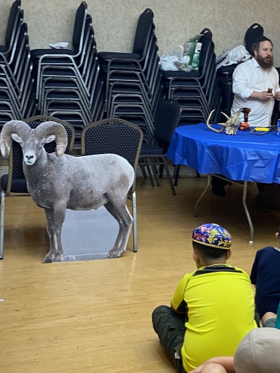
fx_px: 604
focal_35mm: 56
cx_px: 214
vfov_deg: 34.1
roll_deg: -3.5
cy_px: 134
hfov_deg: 25.8
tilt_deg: -6.9
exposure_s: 1/60
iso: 250
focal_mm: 4.25
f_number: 1.8
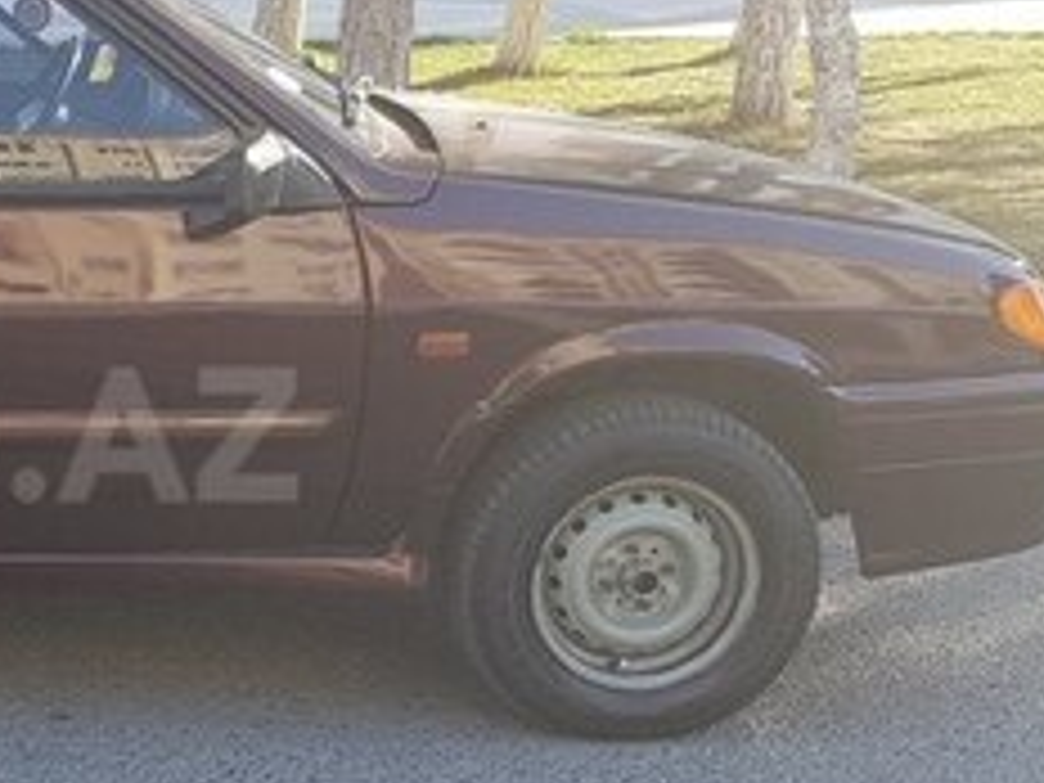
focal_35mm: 74
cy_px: 434
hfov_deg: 24.2
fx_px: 2232
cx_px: -162
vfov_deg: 19.9
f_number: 1.7
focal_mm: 4.2
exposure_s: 1/359
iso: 40
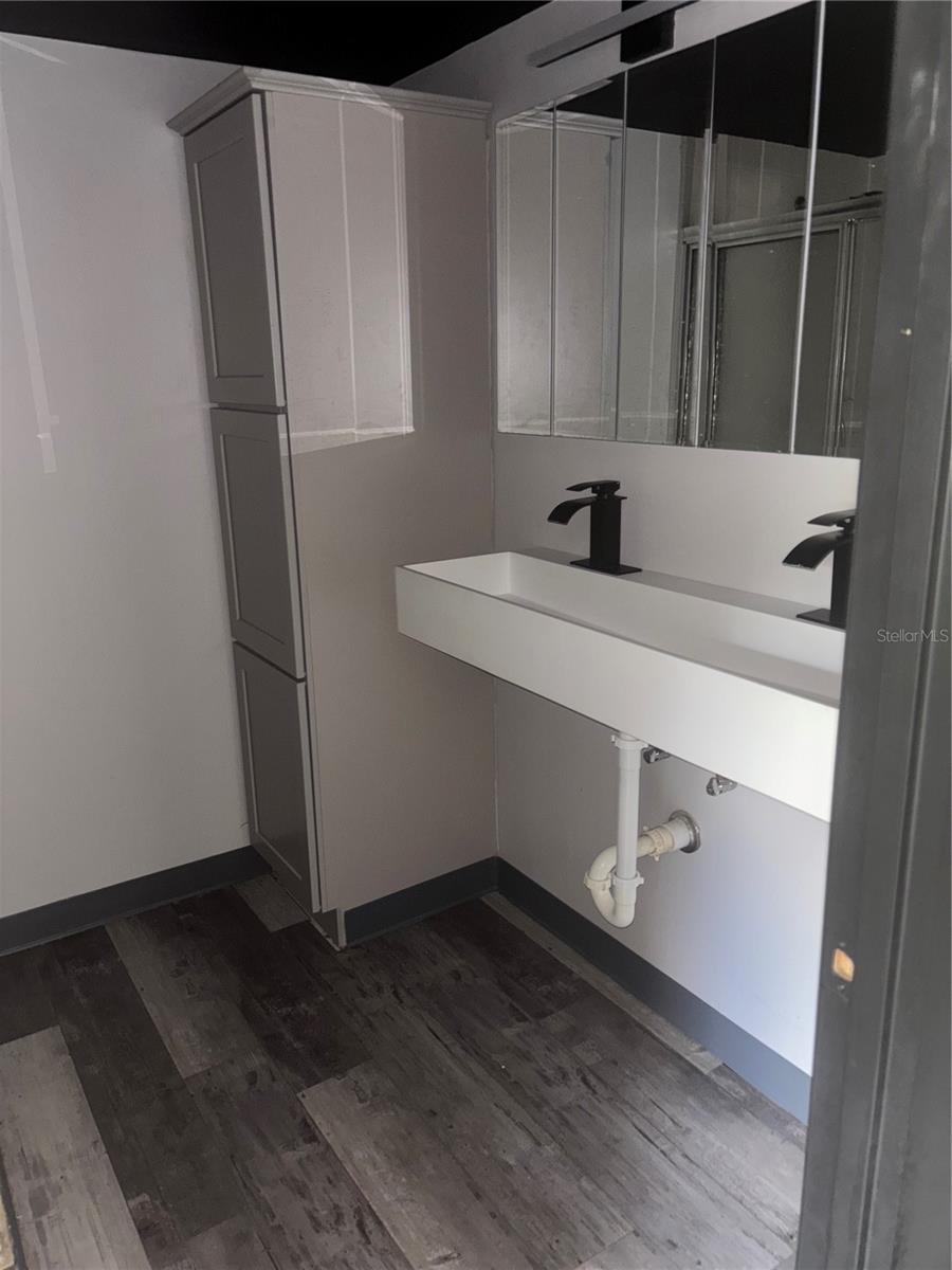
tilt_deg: -15.2
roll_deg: +0.9
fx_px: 953
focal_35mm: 26
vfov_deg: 67.3
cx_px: 476
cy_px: 635
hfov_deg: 53.1
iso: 125
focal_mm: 5.96
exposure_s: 1/4
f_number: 1.6
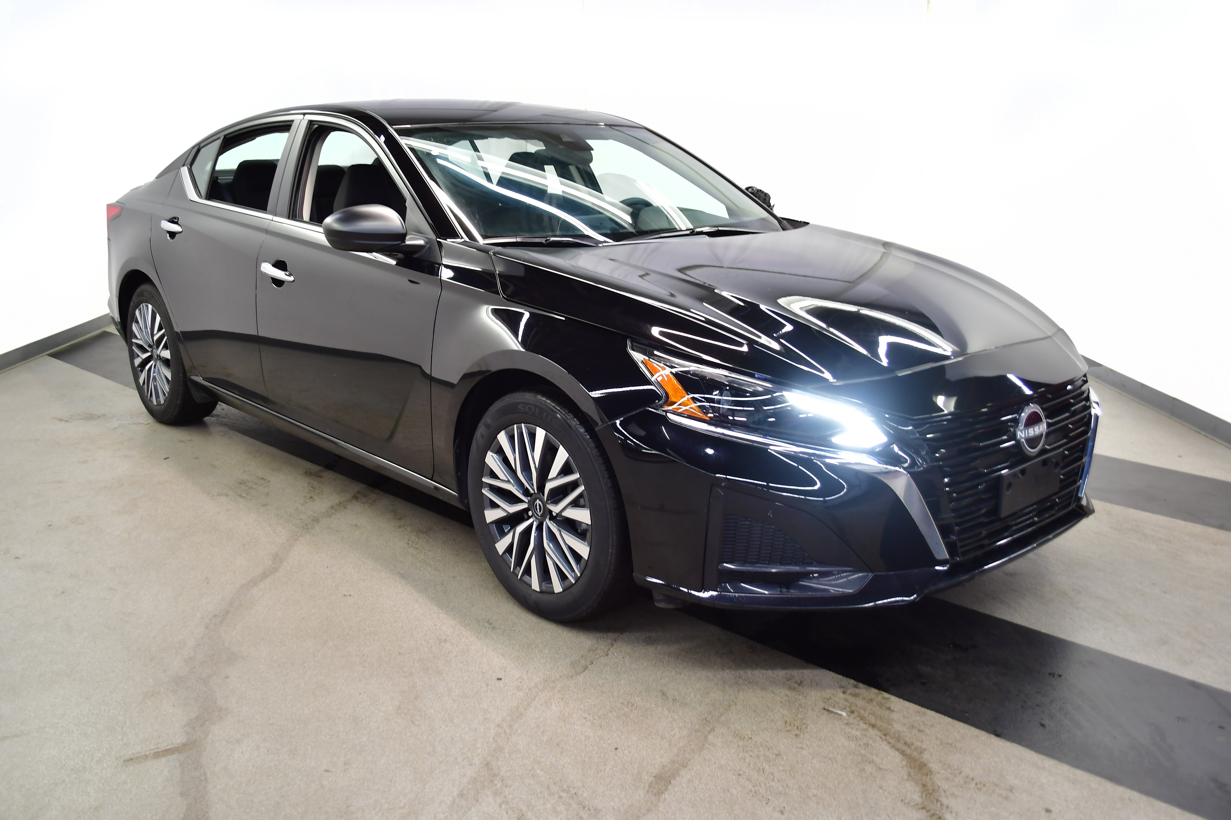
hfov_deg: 57.2
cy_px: 410
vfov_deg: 40.0
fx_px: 1128
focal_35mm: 33
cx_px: 616
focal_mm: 22
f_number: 4
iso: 450
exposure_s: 1/40
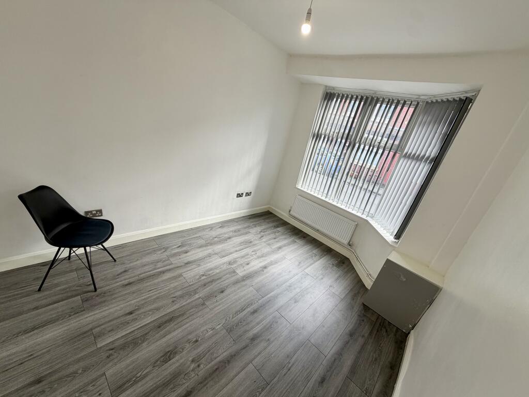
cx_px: 264
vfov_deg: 85.7
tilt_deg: -19.1
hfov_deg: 102.1
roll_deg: -13.9
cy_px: 198
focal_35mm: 14
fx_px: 214
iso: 64
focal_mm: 2.22
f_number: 2.2
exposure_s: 1/121
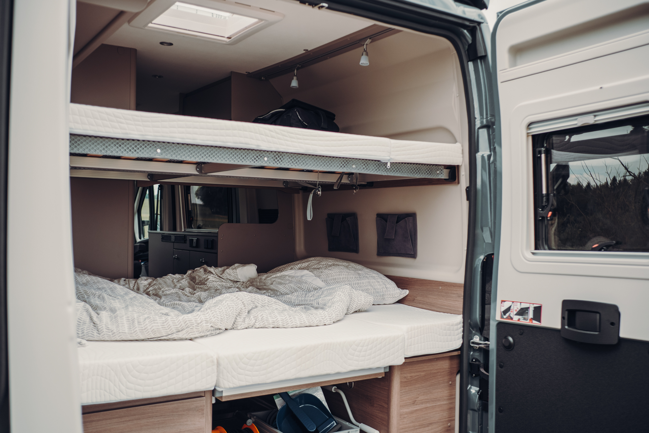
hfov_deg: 54.4
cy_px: 216
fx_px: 631
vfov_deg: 37.9
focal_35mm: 35
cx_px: 324
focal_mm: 23
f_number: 2.8
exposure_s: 1/640
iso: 160
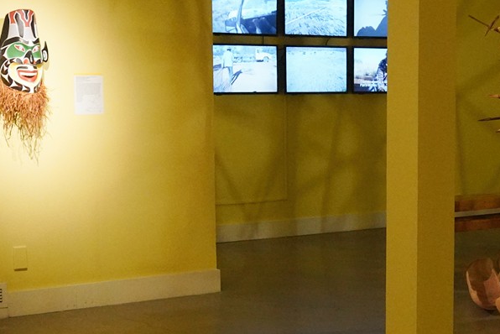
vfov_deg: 13.1
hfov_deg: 19.3
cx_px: 456
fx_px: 1445
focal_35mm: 104
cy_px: 290
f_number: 7.1
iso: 6400
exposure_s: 1/100
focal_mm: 31
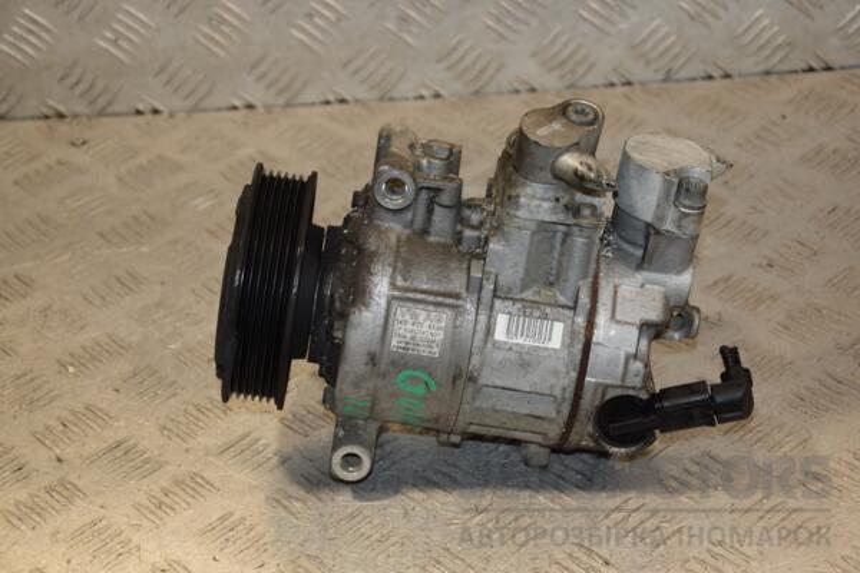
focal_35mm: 78
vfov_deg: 17.5
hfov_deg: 26.0
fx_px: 1863
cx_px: 430
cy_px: 286
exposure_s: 1/200
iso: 800
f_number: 5.6
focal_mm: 52
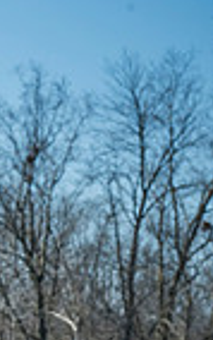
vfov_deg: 8.4
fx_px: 2280
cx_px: -474
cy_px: 437
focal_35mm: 246
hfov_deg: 5.0
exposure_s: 1/320
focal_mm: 59
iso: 400
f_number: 13
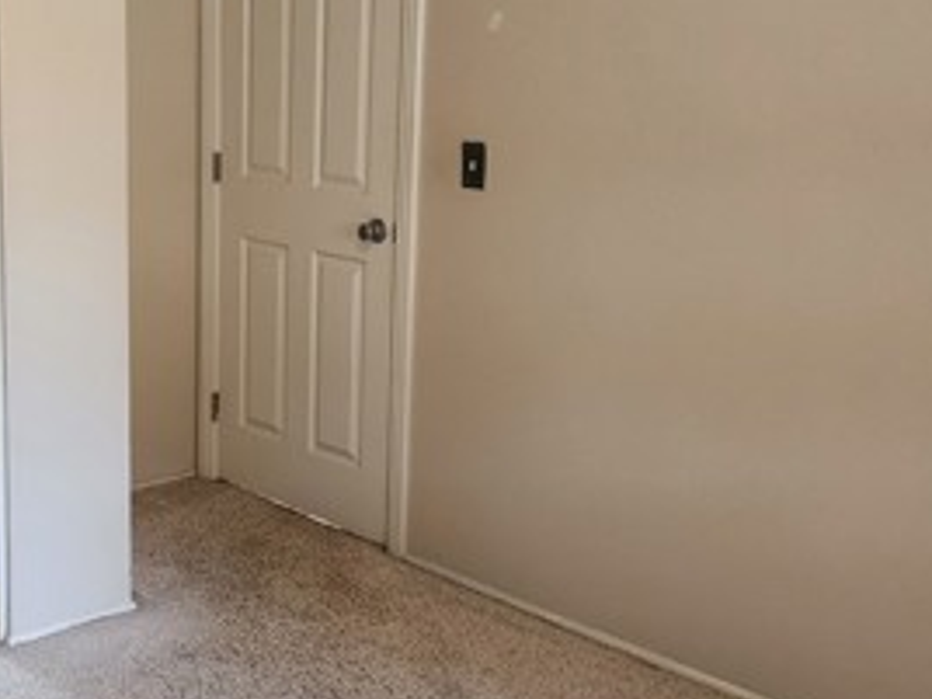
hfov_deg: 34.2
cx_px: 233
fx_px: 1481
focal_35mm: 55
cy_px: 303
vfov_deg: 26.5
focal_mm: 6.4
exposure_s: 1/120
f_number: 1.8
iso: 640
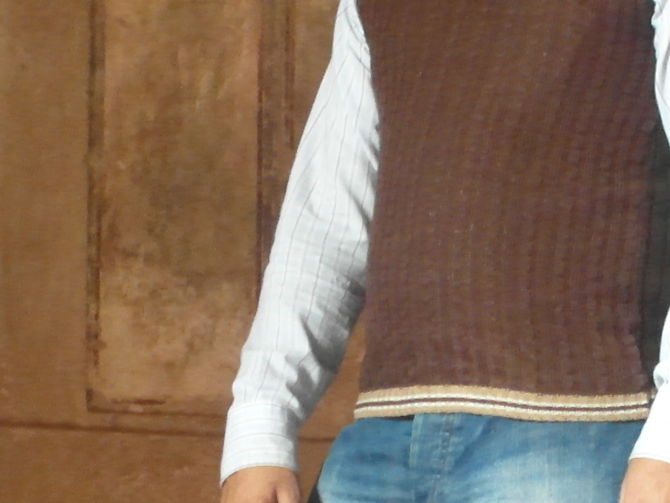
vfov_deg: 9.2
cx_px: 534
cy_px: 431
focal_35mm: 160
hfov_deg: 12.3
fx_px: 3096
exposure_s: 1/45
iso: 800
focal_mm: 7.5
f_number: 3.2
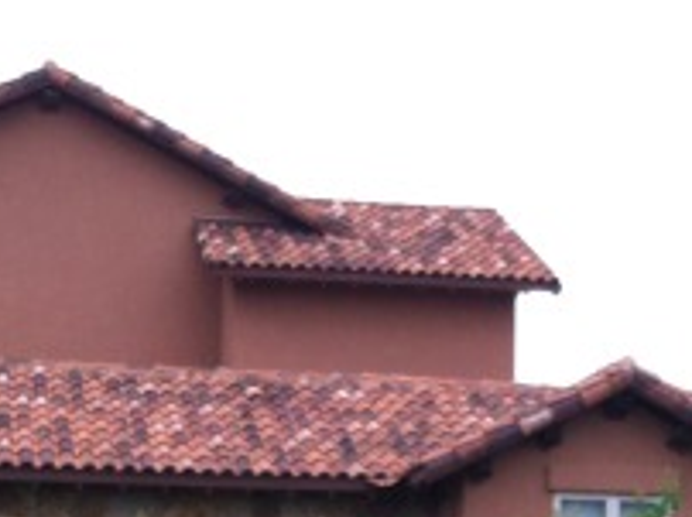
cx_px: 411
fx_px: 2216
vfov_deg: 12.6
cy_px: 805
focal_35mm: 111
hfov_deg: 17.7
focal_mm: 3.85
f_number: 2.8
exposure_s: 1/380
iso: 80
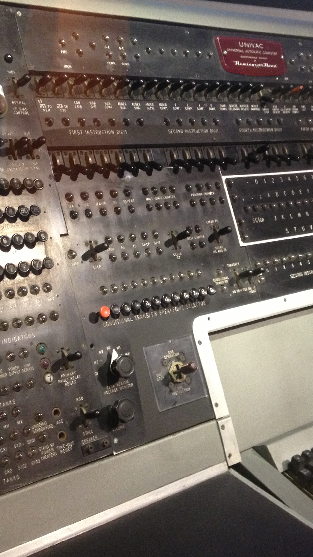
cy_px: 261
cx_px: 182
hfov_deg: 21.8
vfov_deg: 37.8
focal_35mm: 55
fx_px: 811
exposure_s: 1/20
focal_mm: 4.28
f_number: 2.4
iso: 250
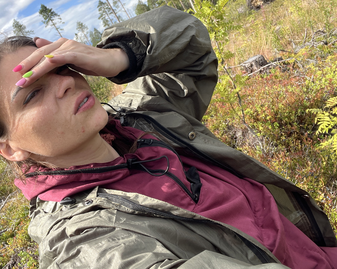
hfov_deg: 52.6
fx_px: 339
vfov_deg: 43.0
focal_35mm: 34
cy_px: 99
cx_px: 139
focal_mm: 2.71
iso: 32
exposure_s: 1/581
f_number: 2.2
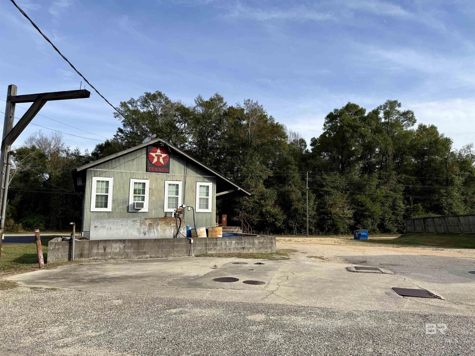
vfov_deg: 56.8
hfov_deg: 71.6
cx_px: 238
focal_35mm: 24
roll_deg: -1.3
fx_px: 329
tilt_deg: +7.9
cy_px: 178
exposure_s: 1/3759
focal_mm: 6.76
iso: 80
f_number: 1.78
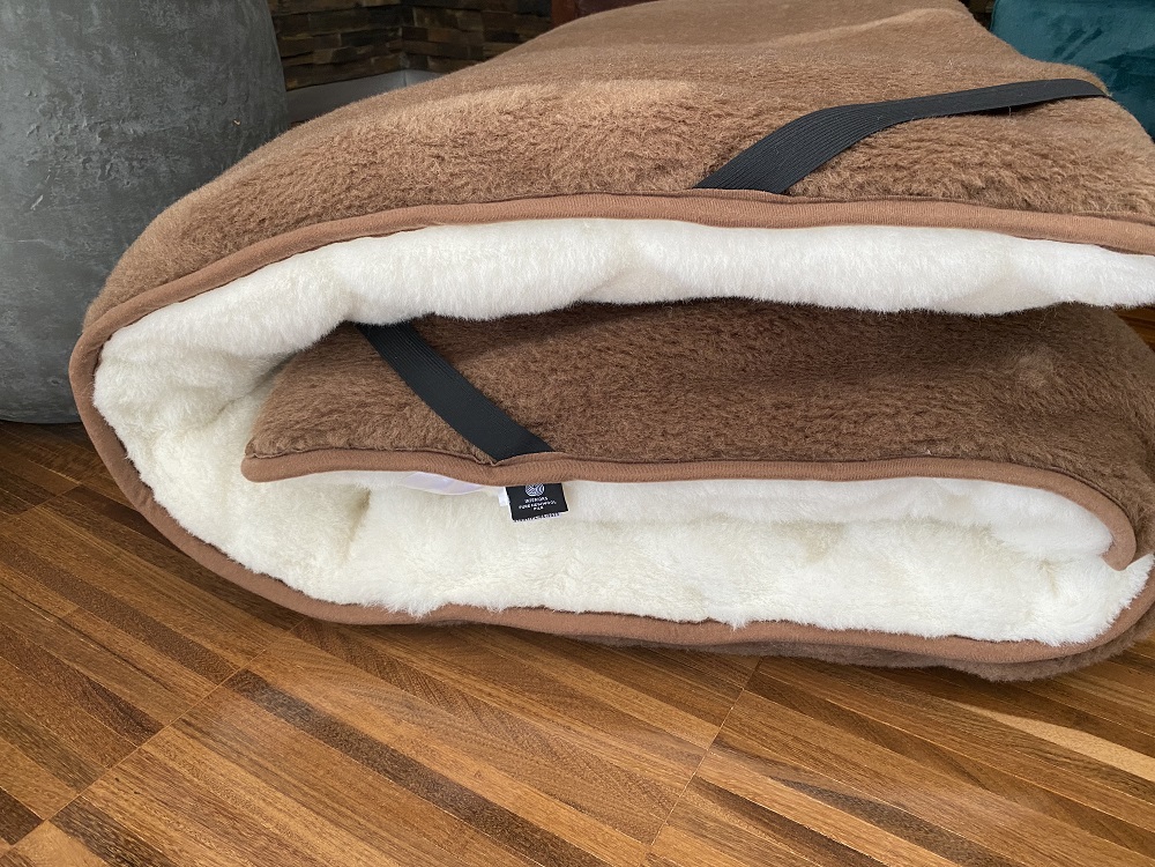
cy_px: 434
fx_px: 868
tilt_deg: -29.0
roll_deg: -3.4
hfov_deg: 67.3
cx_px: 578
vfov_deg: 53.1
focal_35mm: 26
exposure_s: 1/83
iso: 125
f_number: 1.8
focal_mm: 4.25
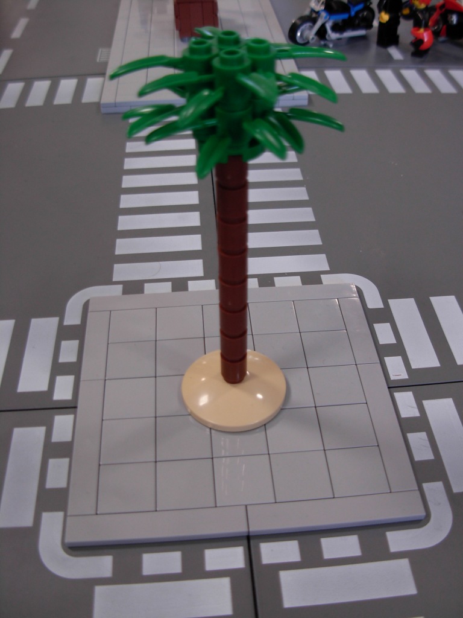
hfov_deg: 37.7
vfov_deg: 49.0
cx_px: 232
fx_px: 678
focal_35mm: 38
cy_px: 309
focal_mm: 6.3
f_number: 2.9
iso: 79
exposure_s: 1/9.5
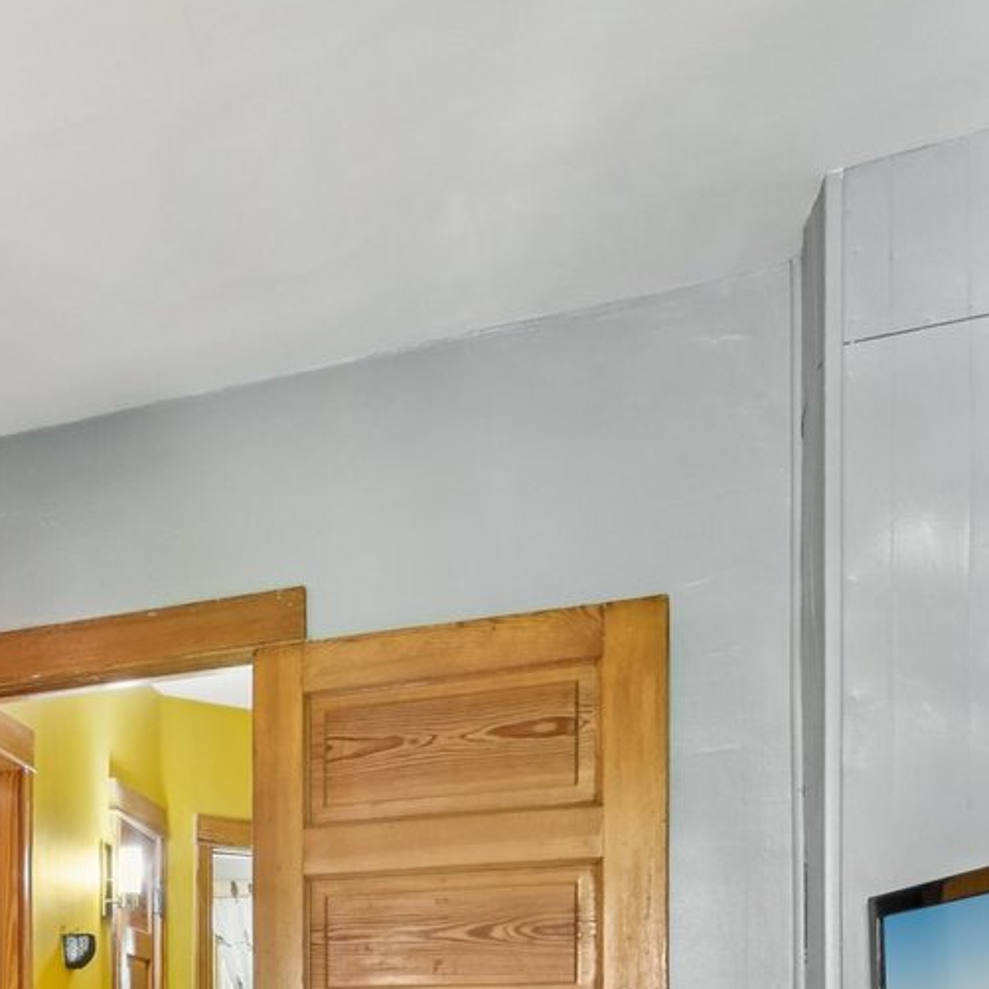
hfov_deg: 30.1
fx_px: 1467
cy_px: 995
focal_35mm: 45
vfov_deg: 33.9
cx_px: -274
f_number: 8
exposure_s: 1/3
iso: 400
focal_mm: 11
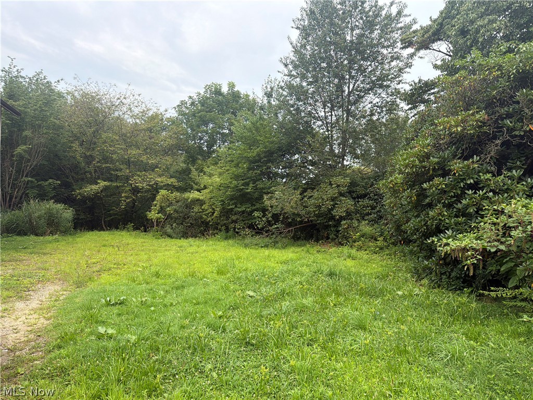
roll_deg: -1.0
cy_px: 200
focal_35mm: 24
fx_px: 370
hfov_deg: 71.6
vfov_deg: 56.8
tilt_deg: -1.0
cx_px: 266
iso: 100
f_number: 1.78
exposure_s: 1/2053
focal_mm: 6.76
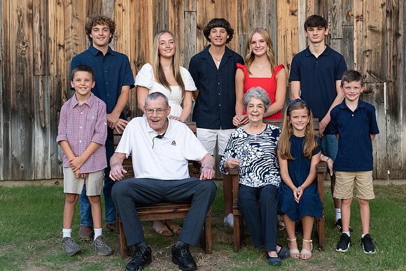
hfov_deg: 33.0
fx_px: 685
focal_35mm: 61
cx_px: 229
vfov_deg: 22.3
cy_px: 108
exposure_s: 1/500
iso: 200
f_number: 2.8
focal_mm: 50
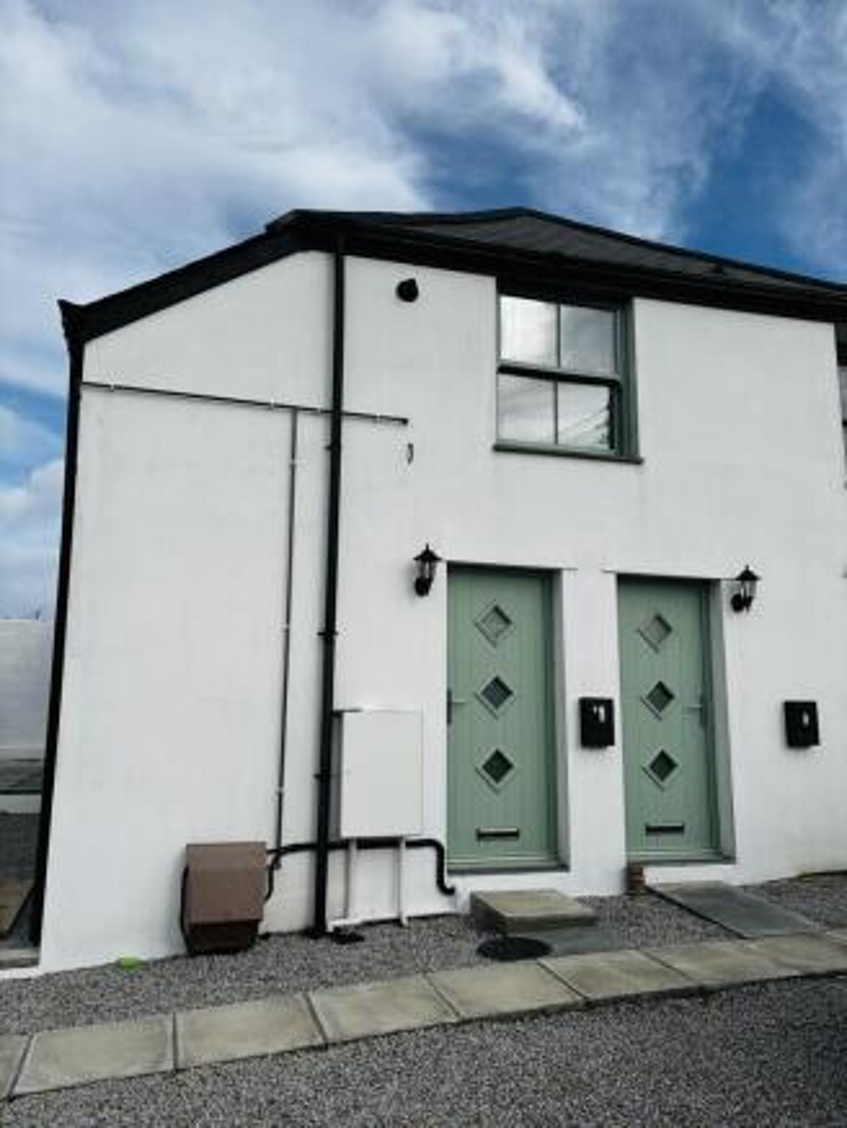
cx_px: 424
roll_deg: -1.7
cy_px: 564
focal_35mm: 26
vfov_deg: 67.3
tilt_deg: +9.5
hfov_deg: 53.1
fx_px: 848
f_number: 1.6
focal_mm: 5.96
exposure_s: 1/4082
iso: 50
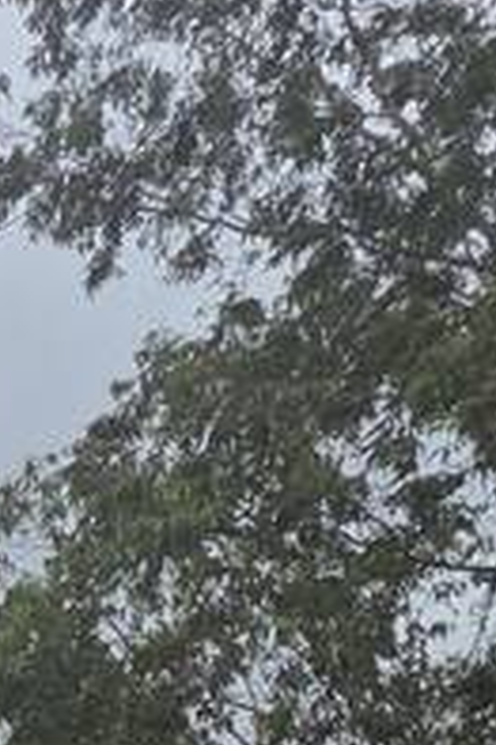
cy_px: 1384
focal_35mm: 99
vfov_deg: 16.7
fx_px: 2049
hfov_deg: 8.0
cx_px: -1503
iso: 40
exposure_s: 1/2240
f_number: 1.9
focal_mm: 2.2
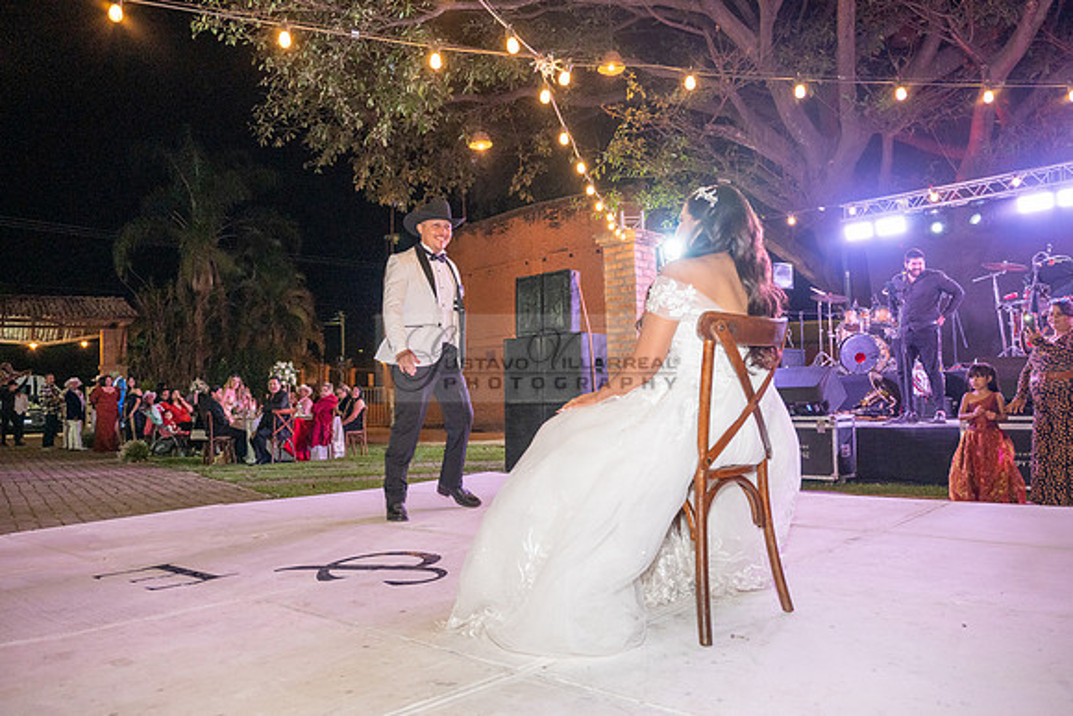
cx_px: 536
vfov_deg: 46.4
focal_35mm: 28
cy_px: 358
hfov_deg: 65.5
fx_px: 835
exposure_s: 1/80
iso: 2500
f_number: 5
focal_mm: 28
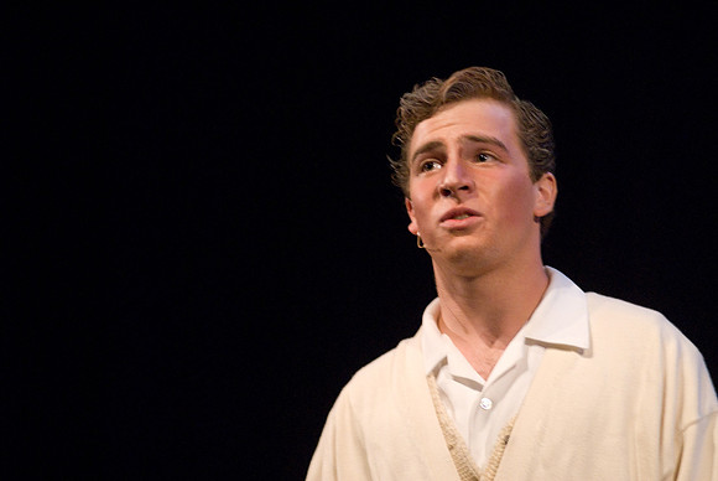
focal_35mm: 255
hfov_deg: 8.1
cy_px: 240
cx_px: 359
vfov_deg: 5.4
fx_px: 5091
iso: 1600
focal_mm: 170
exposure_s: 1/30
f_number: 2.8
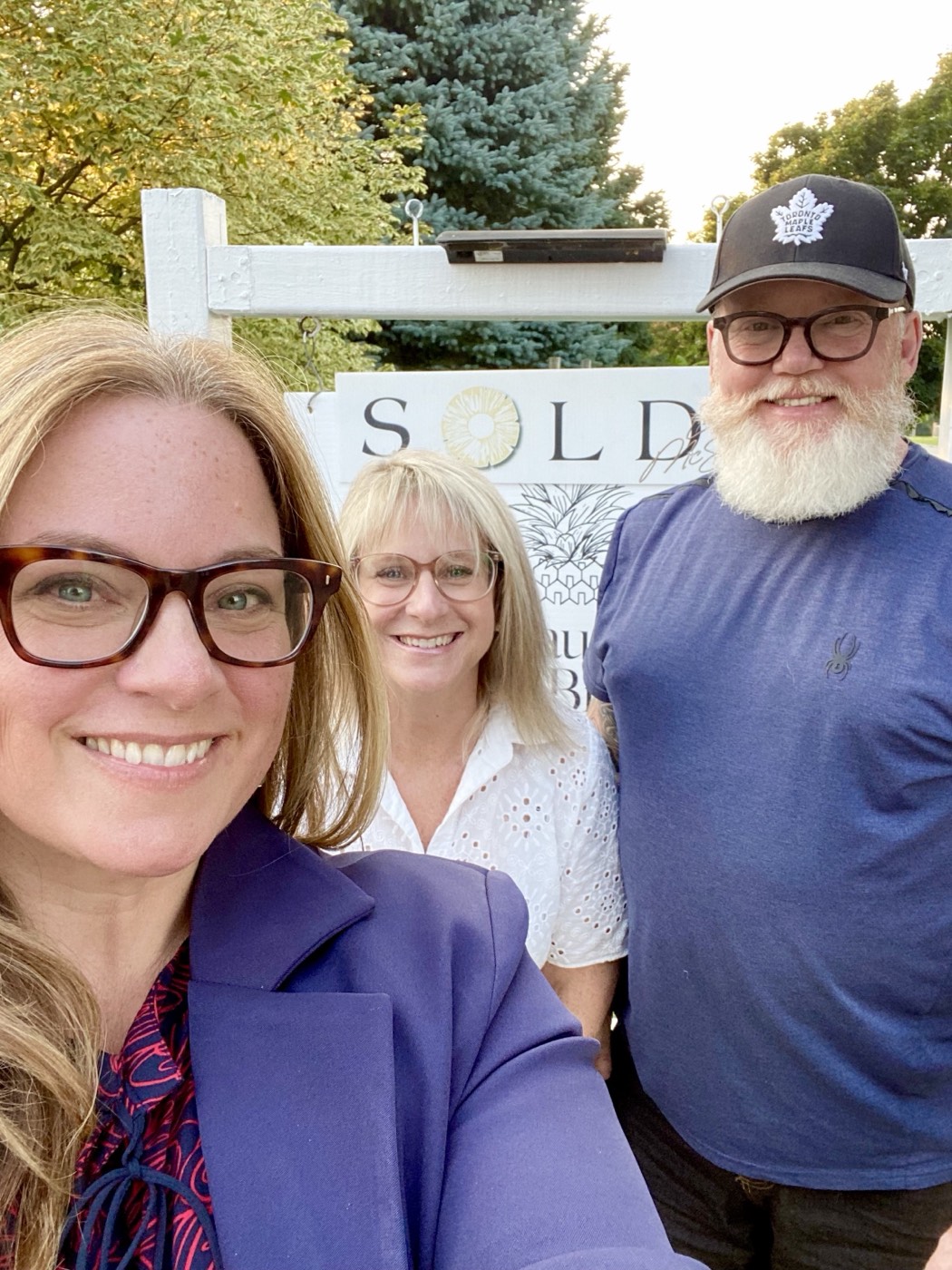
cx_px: 476
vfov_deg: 60.0
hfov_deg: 46.8
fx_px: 1100
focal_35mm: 30
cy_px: 635
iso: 100
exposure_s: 1/88
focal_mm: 2.71
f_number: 2.2
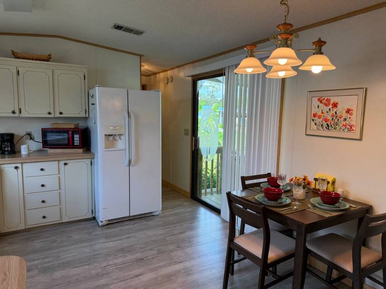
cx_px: 193
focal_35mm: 24
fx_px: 268
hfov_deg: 71.6
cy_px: 144
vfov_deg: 56.8
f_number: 1.78
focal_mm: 6.76
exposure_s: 1/216
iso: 160
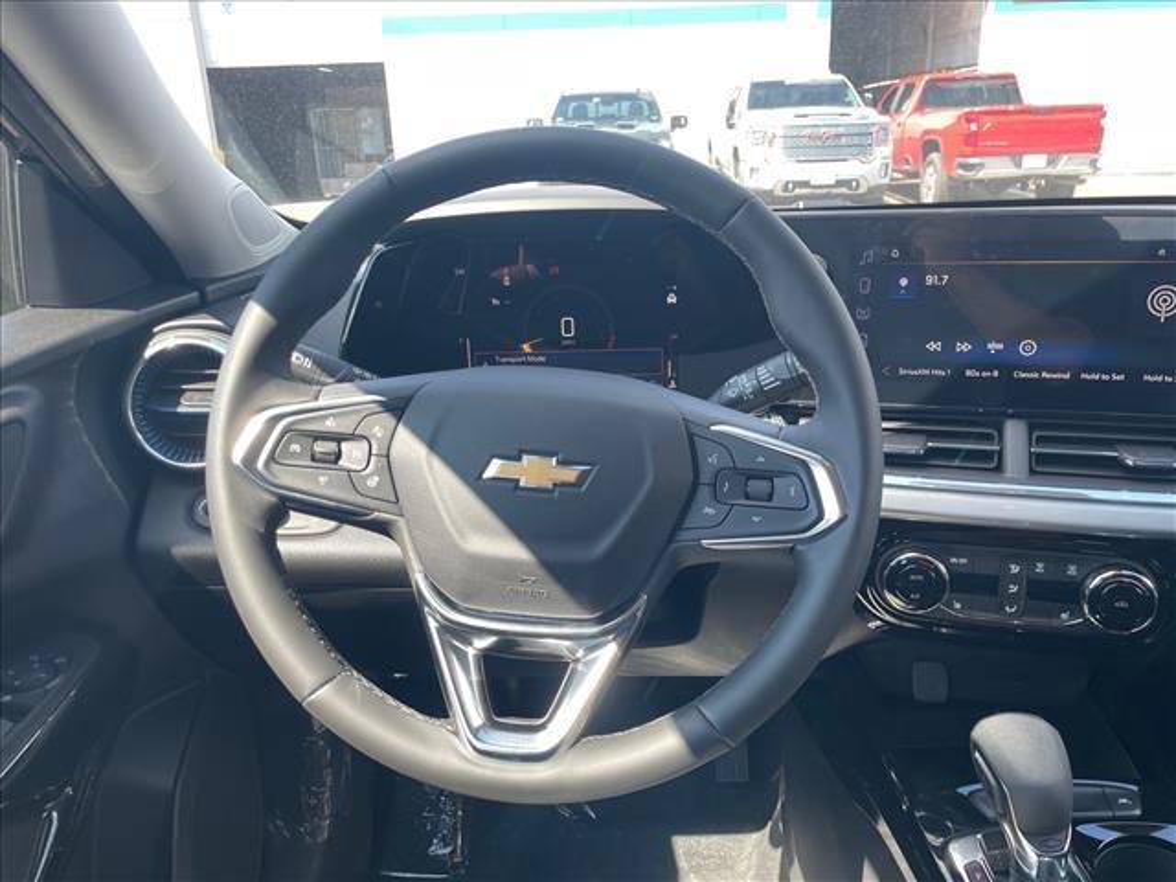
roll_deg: +2.2
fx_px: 883
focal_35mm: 26
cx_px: 588
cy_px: 441
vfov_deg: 53.1
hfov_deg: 67.3
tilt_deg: -16.9
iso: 40
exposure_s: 1/121
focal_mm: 4.2
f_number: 1.6
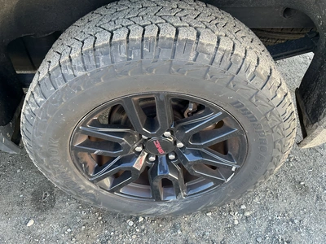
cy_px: 122
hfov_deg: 63.4
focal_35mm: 28
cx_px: 163
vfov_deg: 49.7
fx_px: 264
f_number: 1.8
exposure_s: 1/122
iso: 64
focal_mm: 3
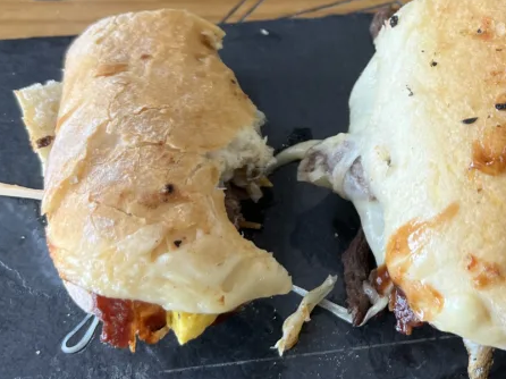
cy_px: 53
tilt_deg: -52.8
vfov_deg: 25.4
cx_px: 469
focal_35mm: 56
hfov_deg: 32.4
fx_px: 818
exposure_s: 1/121
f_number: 1.5
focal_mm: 5.7
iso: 100
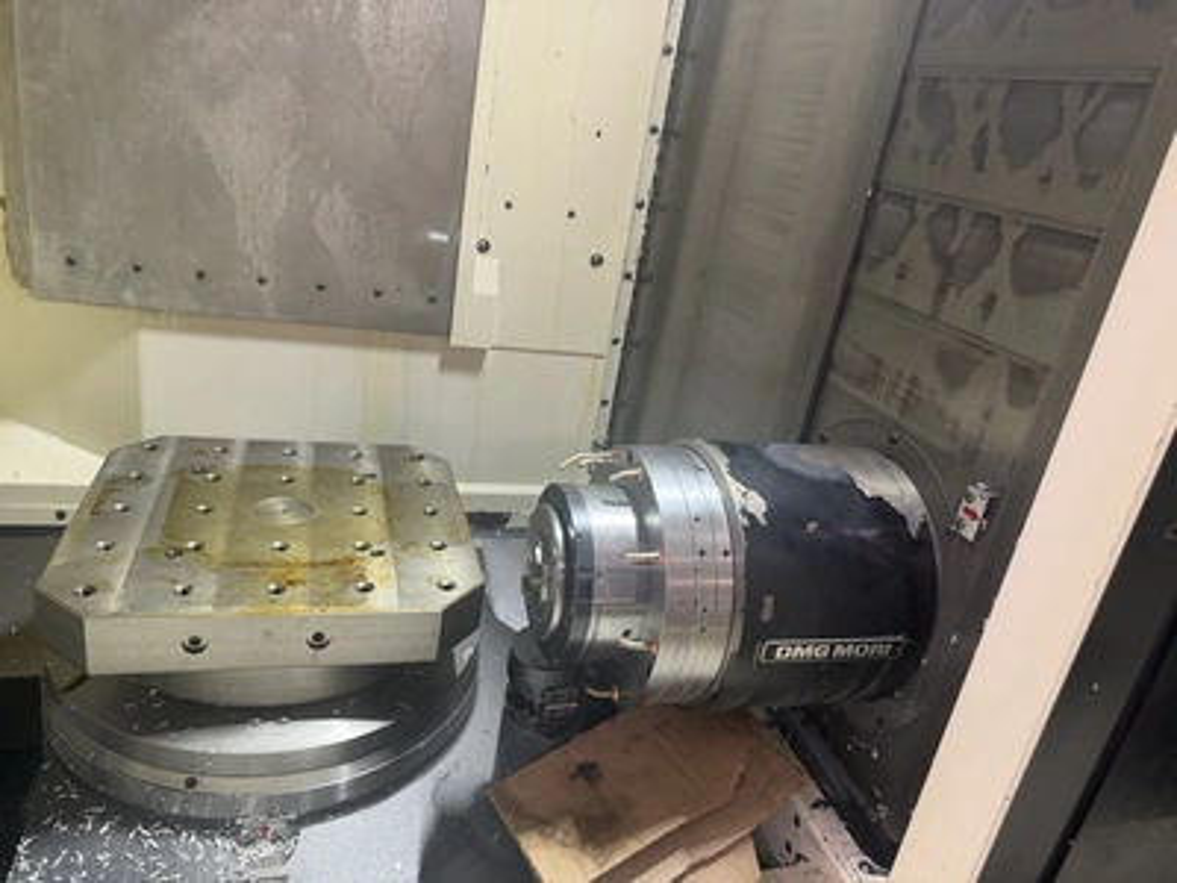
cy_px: 442
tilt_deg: -20.5
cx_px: 588
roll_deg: -10.3
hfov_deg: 71.6
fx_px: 816
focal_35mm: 24
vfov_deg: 56.8
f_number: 1.78
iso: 200
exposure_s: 1/74
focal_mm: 6.76
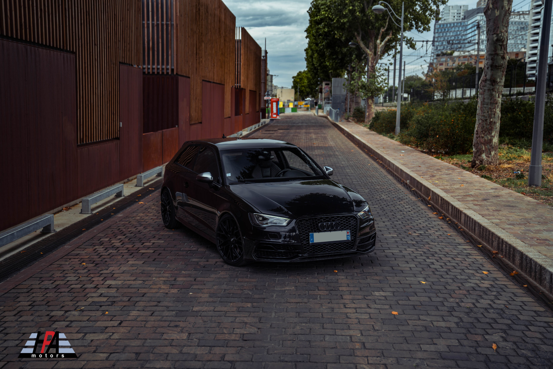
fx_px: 707
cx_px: 276
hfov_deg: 42.7
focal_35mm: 46
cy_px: 184
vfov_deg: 29.3
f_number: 3.2
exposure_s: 1/200
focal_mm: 46
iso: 80
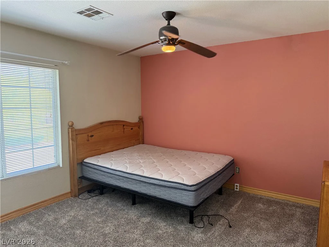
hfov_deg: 71.6
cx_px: 164
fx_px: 228
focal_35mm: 24
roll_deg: +0.1
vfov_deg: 56.8
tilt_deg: -4.8
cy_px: 124
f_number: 1.78
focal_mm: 6.76
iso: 200
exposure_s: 1/60
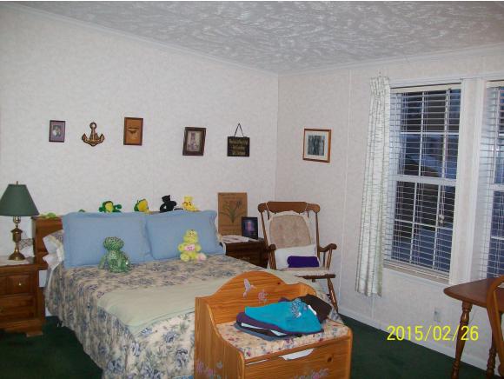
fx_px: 525
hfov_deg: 51.3
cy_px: 190
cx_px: 252
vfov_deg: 39.7
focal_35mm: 36
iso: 200
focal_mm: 6
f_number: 2.7
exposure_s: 1/64
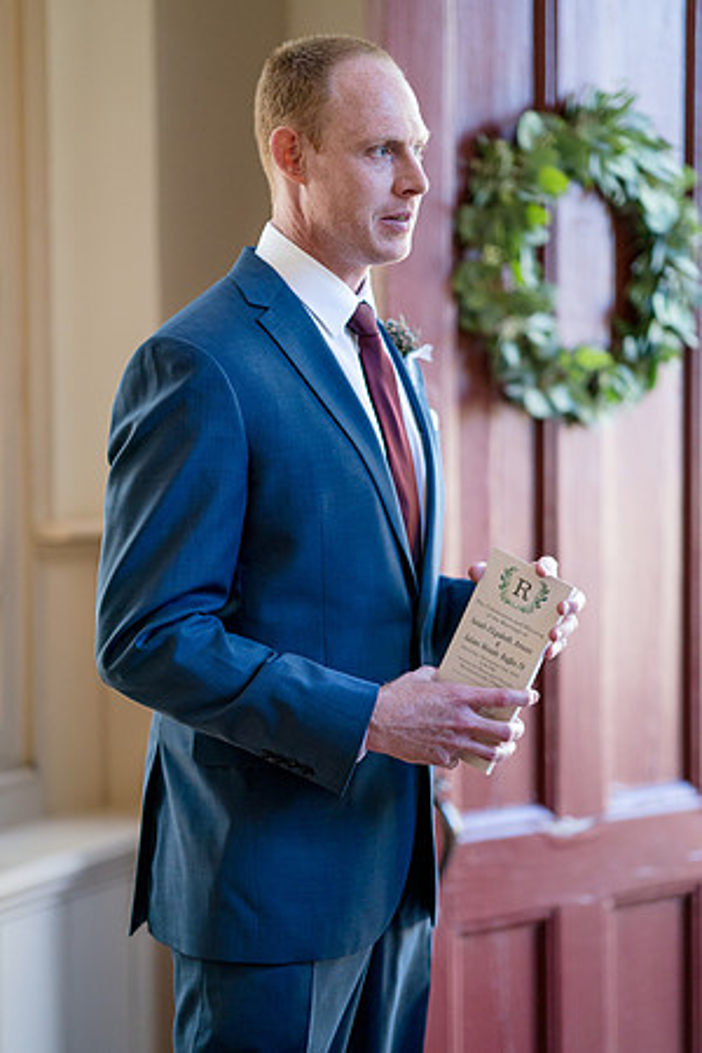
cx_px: 351
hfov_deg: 16.1
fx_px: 2486
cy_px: 526
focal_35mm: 85
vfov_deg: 23.9
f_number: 1.4
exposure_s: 1/1250
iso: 2000
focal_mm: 85
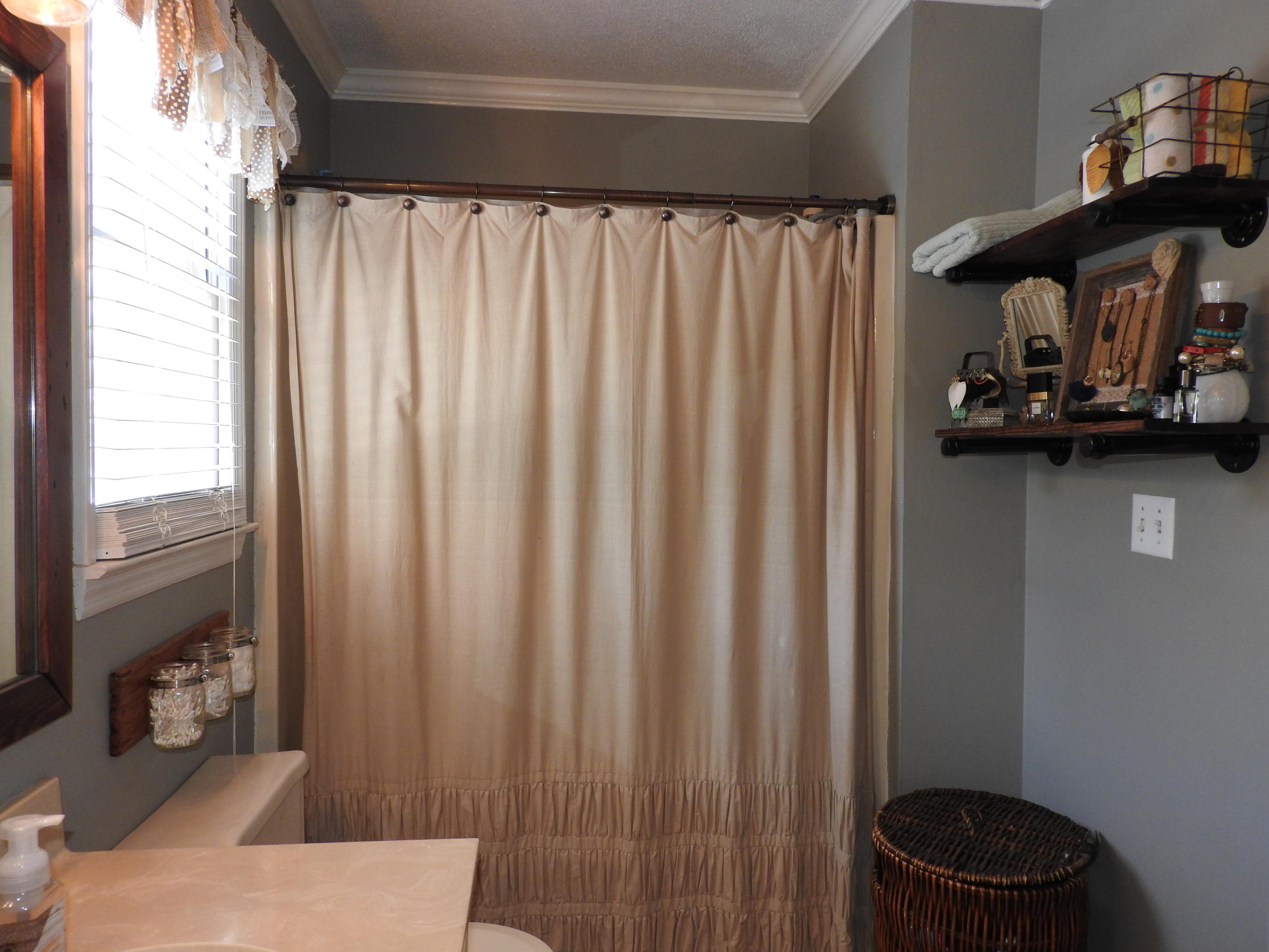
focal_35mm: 24
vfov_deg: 56.8
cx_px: 634
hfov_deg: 71.6
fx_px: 880
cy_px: 476
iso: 200
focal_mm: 4.3
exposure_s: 1/30
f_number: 3.3
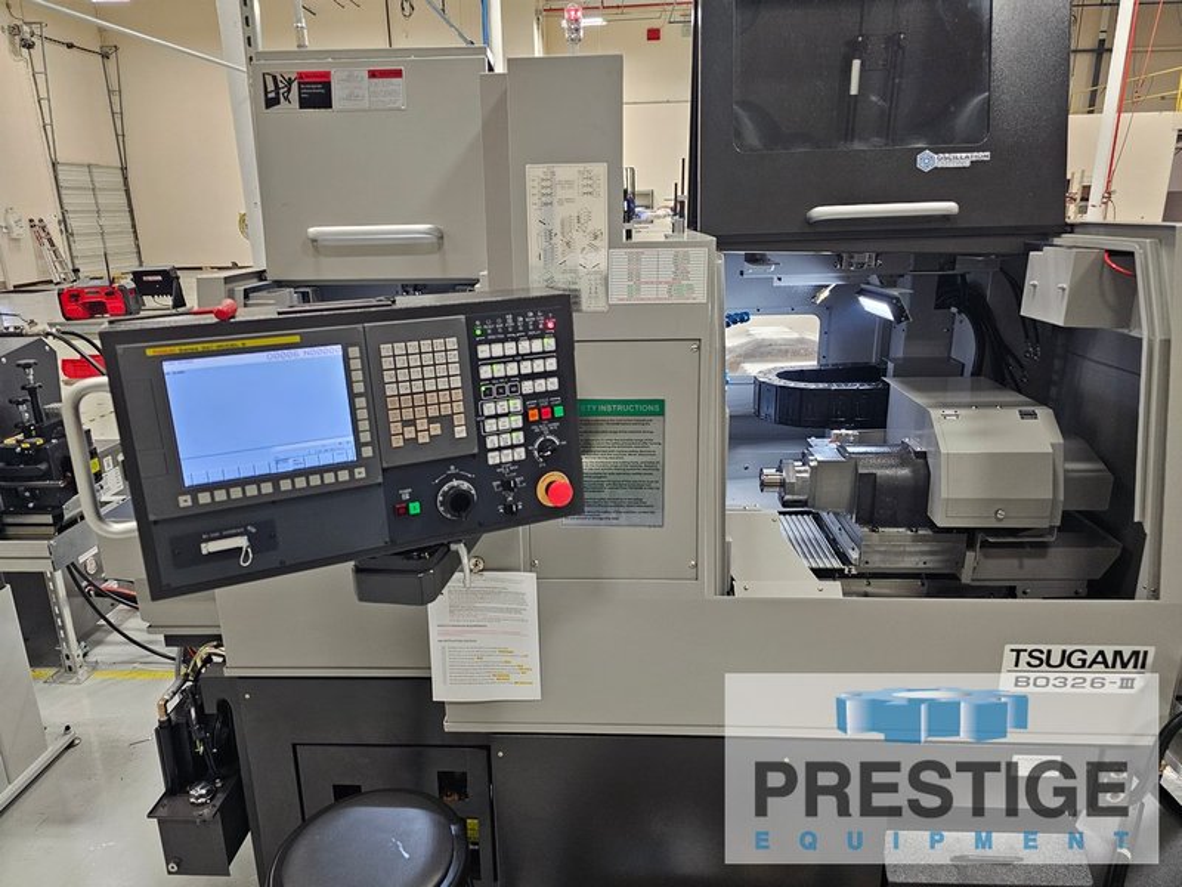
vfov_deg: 58.9
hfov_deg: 73.9
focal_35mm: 23
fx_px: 785
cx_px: 591
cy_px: 444
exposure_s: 1/170
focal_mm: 6.3
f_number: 1.7
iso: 500
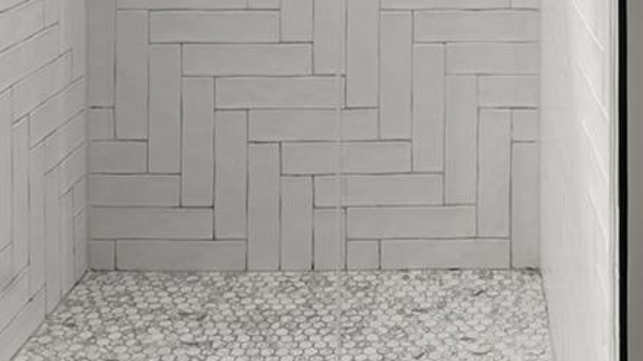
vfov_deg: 17.8
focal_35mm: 61
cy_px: -171
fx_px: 1040
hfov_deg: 33.5
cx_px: 503
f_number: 8
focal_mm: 16
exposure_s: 2.5
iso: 200
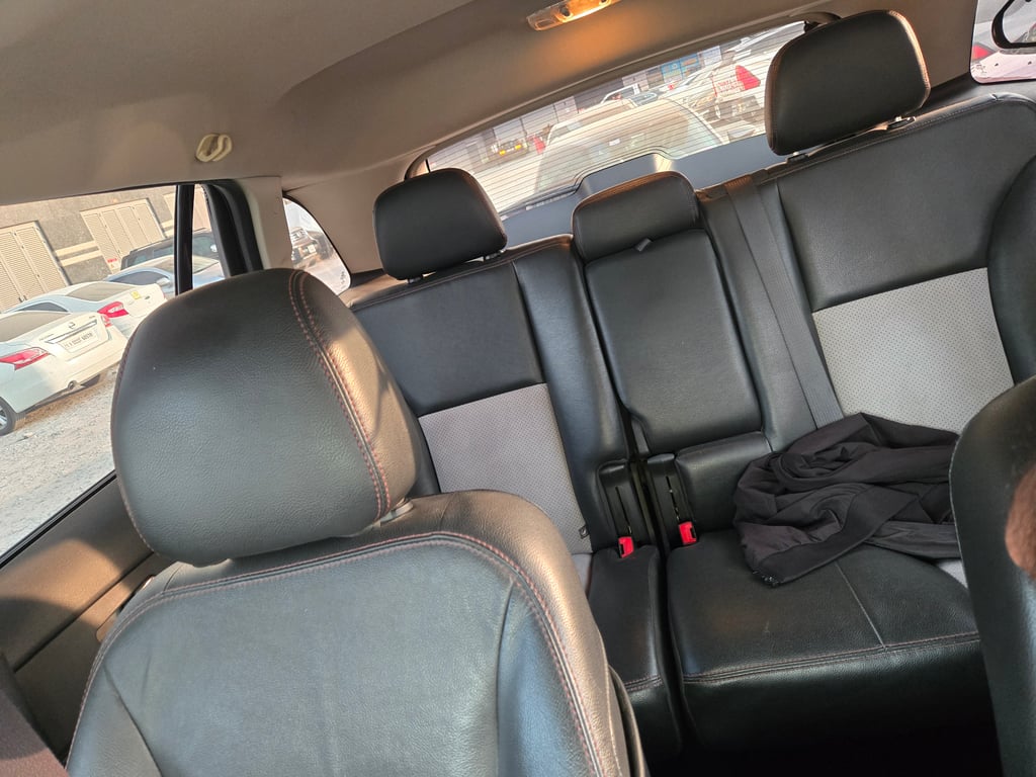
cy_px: 388
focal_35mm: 23
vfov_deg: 58.9
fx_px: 688
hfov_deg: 73.9
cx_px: 518
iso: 500
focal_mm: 5.4
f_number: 1.8
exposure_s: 1/100
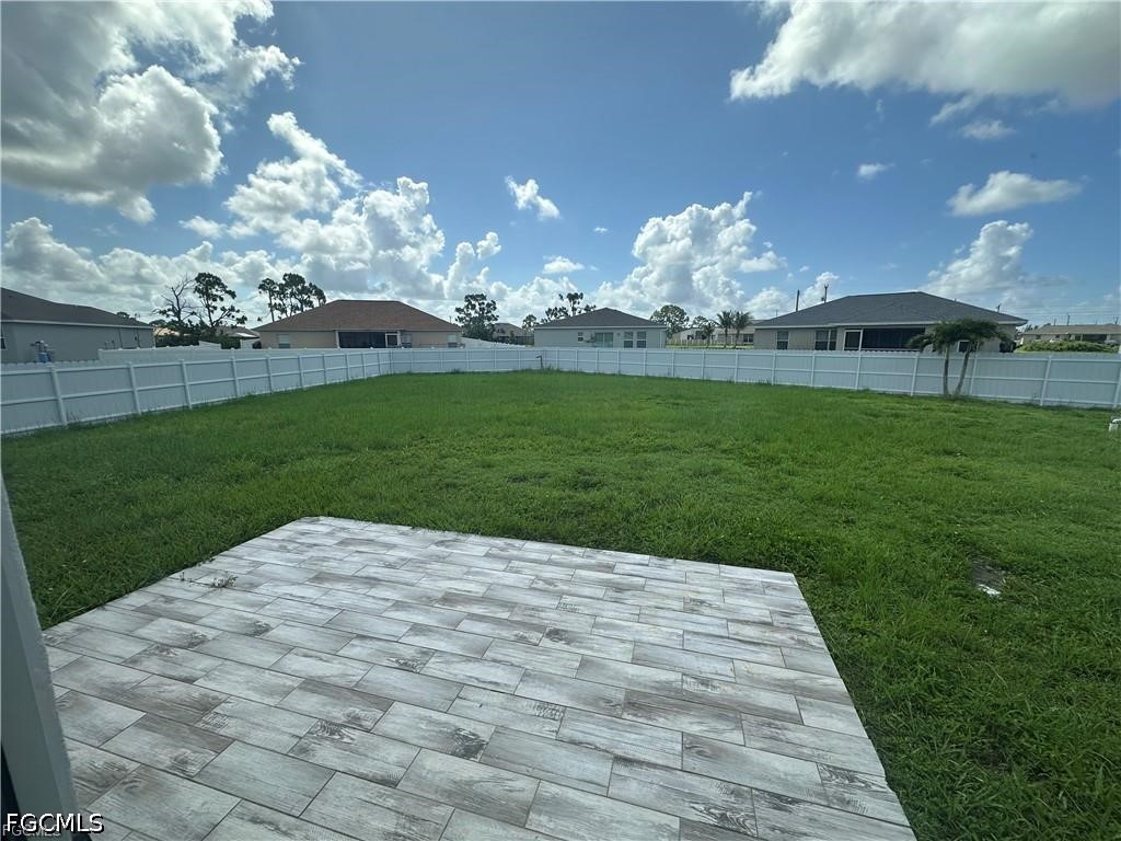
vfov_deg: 85.7
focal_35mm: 14
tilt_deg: -9.8
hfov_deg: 102.1
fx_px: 453
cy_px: 420
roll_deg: -0.1
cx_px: 560
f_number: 2.2
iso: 40
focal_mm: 2.22
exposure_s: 1/1171
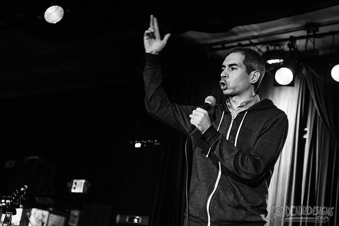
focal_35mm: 70
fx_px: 659
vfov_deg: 19.5
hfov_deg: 28.8
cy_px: 113
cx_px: 170
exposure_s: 1/80
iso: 3200
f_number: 3.2
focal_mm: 70
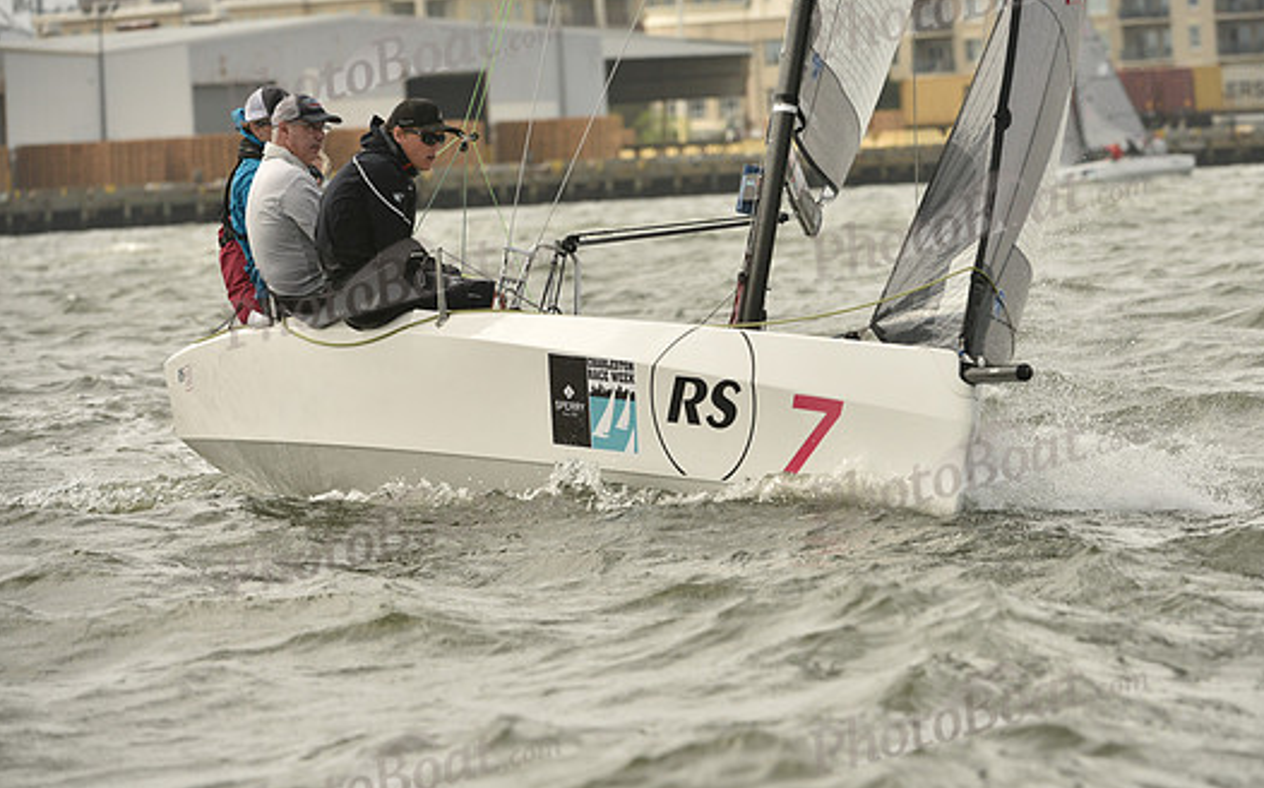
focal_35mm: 270
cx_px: 687
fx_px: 9295
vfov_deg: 4.9
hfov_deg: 7.8
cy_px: 378
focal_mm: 240
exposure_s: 1/1250
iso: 320
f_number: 6.3
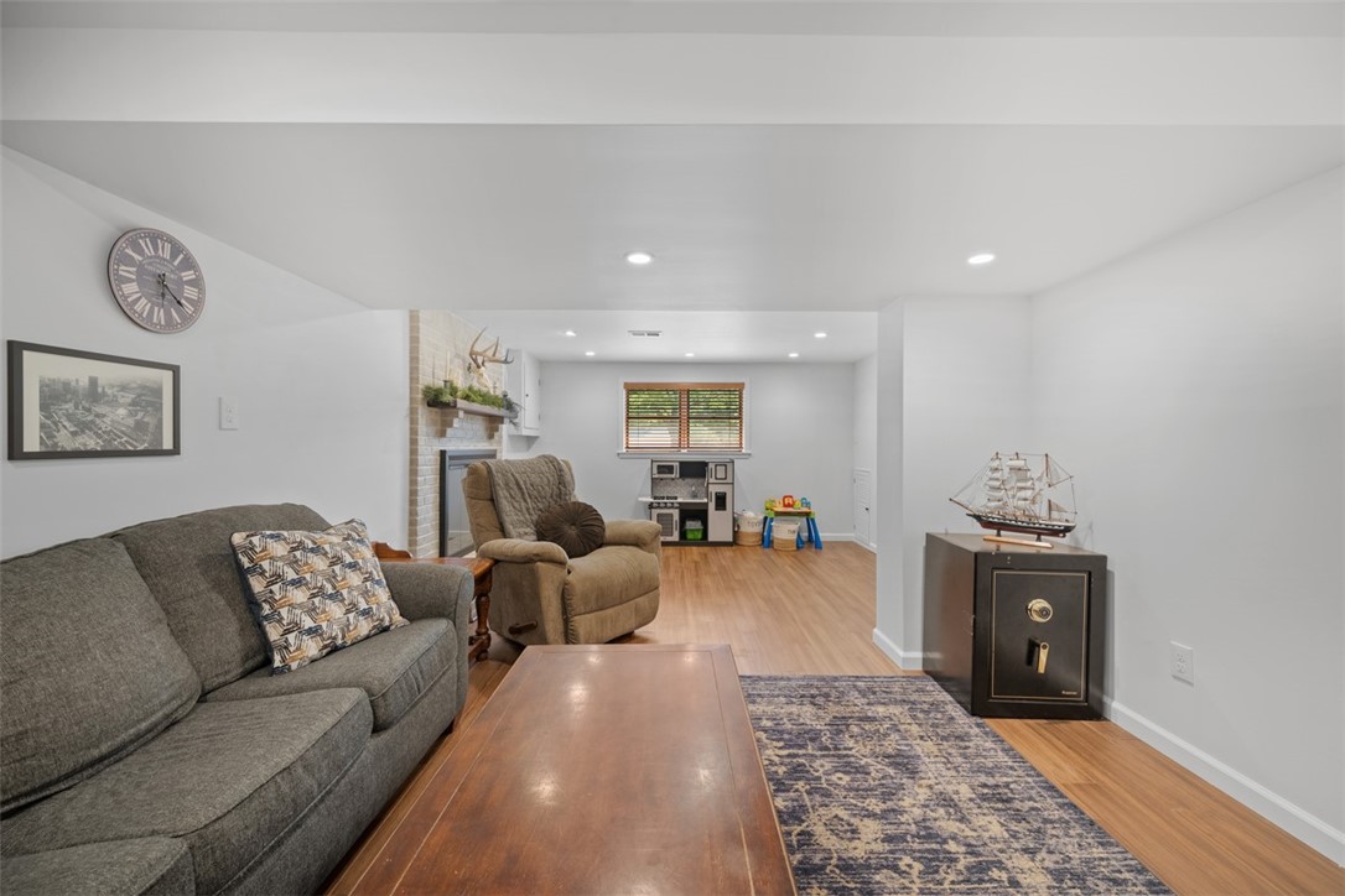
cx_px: 672
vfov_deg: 81.2
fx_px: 523
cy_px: 448
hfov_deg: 104.3
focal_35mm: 14
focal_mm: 14
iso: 400
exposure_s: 2
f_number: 8
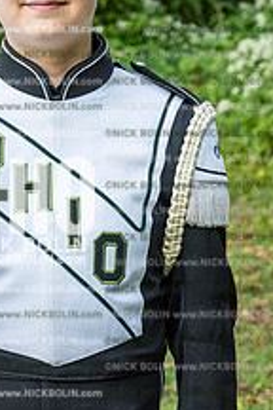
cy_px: 211
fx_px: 1490
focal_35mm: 131
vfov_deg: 15.6
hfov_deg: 10.4
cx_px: 15
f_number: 5.6
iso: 1000
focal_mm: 63
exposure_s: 1/640
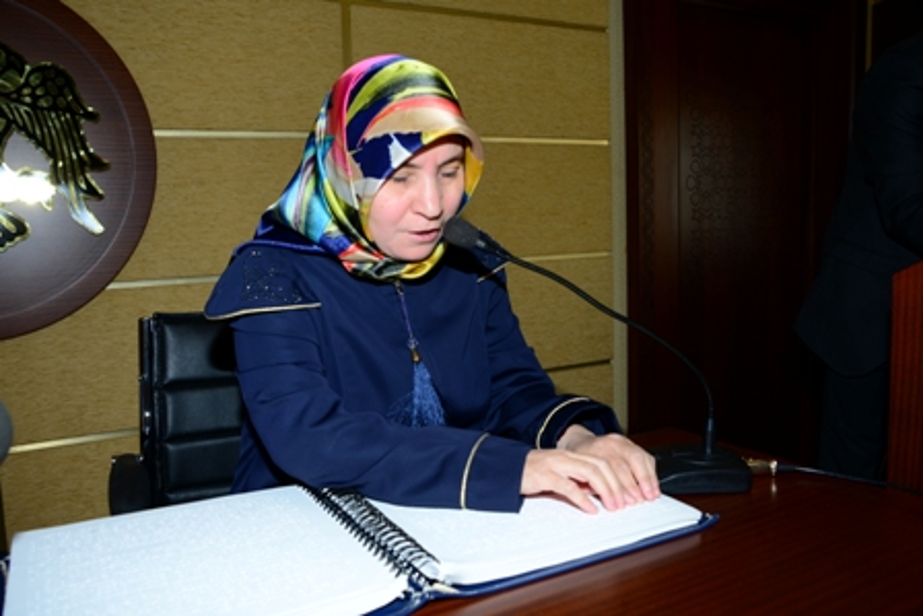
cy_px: 308
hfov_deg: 58.7
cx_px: 462
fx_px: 821
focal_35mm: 32
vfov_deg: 41.1
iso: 320
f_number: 7.1
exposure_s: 1/60
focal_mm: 32
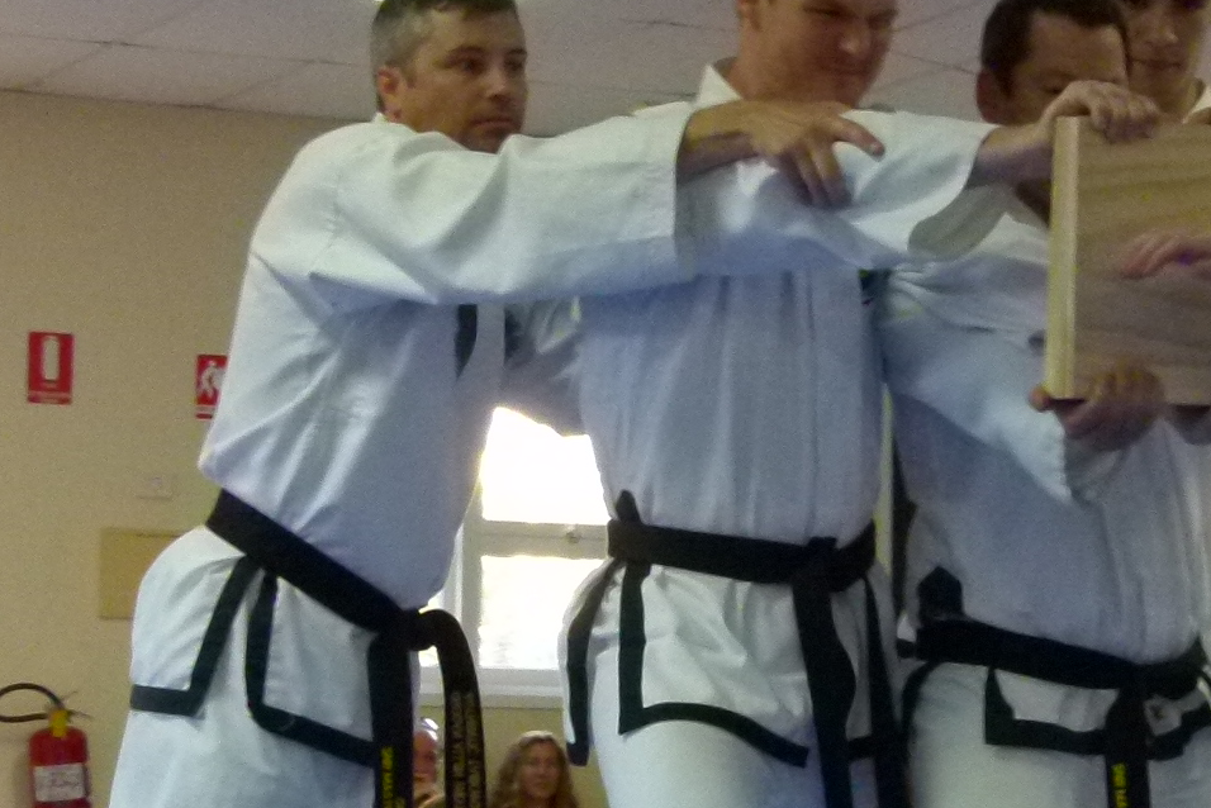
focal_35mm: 142
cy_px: 508
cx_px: 1325
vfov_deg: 9.7
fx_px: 4778
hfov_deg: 14.1
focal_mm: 9.2
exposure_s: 1/40
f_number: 3.2
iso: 400
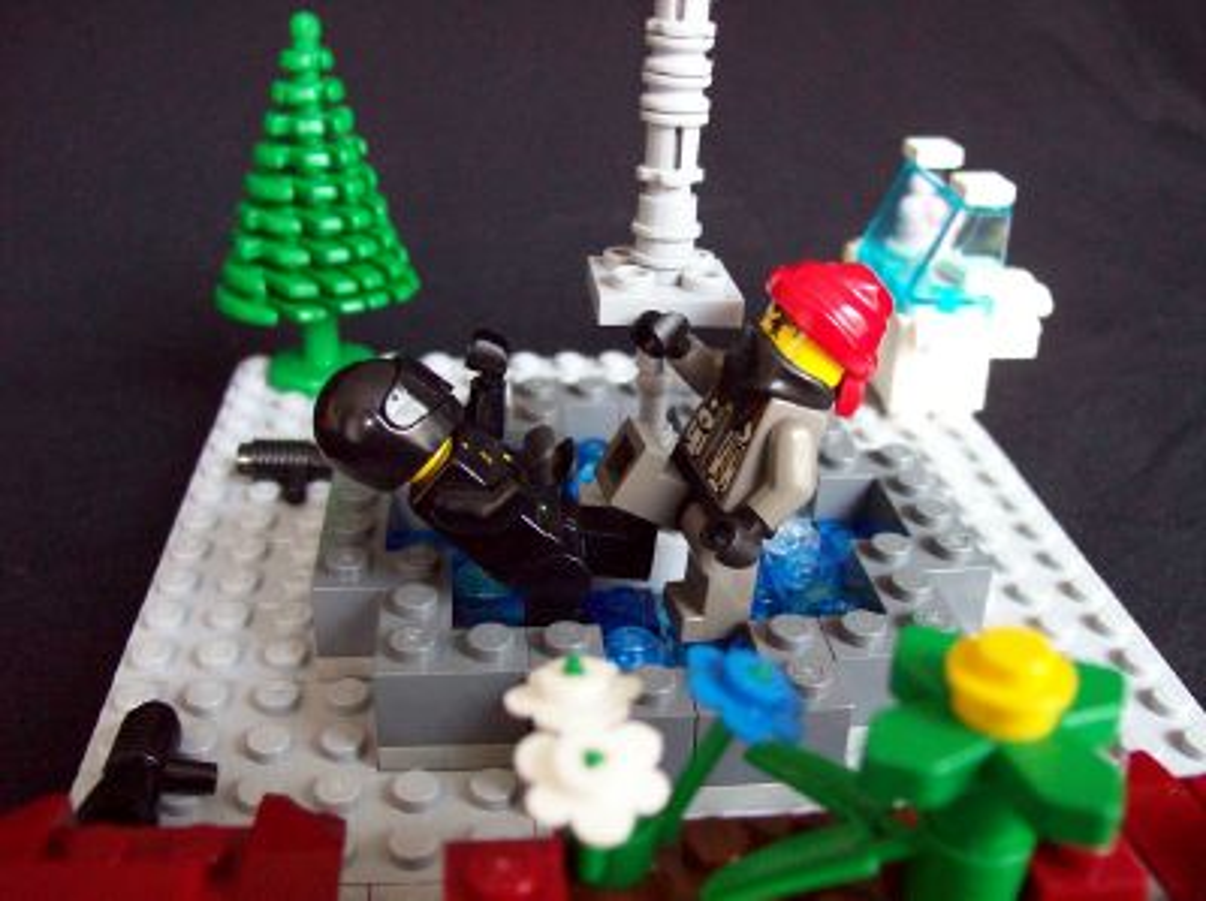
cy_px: 450
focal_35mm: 36
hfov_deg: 51.4
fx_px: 1253
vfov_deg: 39.6
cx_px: 603
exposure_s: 1/8
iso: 160
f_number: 2.7
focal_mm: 6
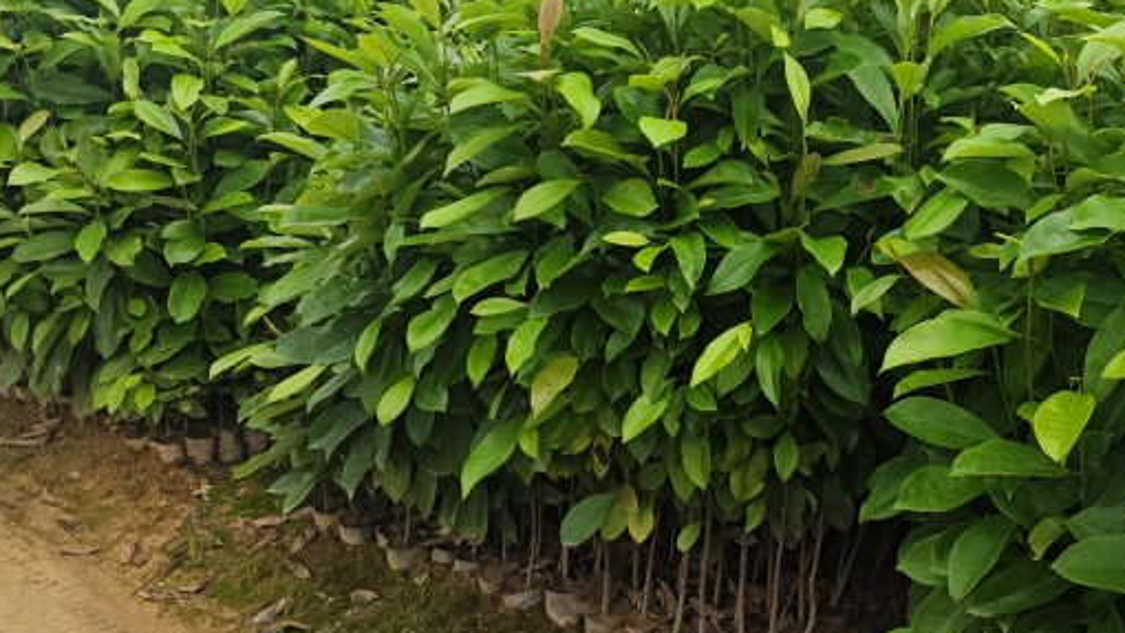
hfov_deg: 48.4
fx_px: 1223
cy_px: 251
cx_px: 770
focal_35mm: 41
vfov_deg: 28.9
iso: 50
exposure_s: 1/928
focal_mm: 5.84
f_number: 1.6
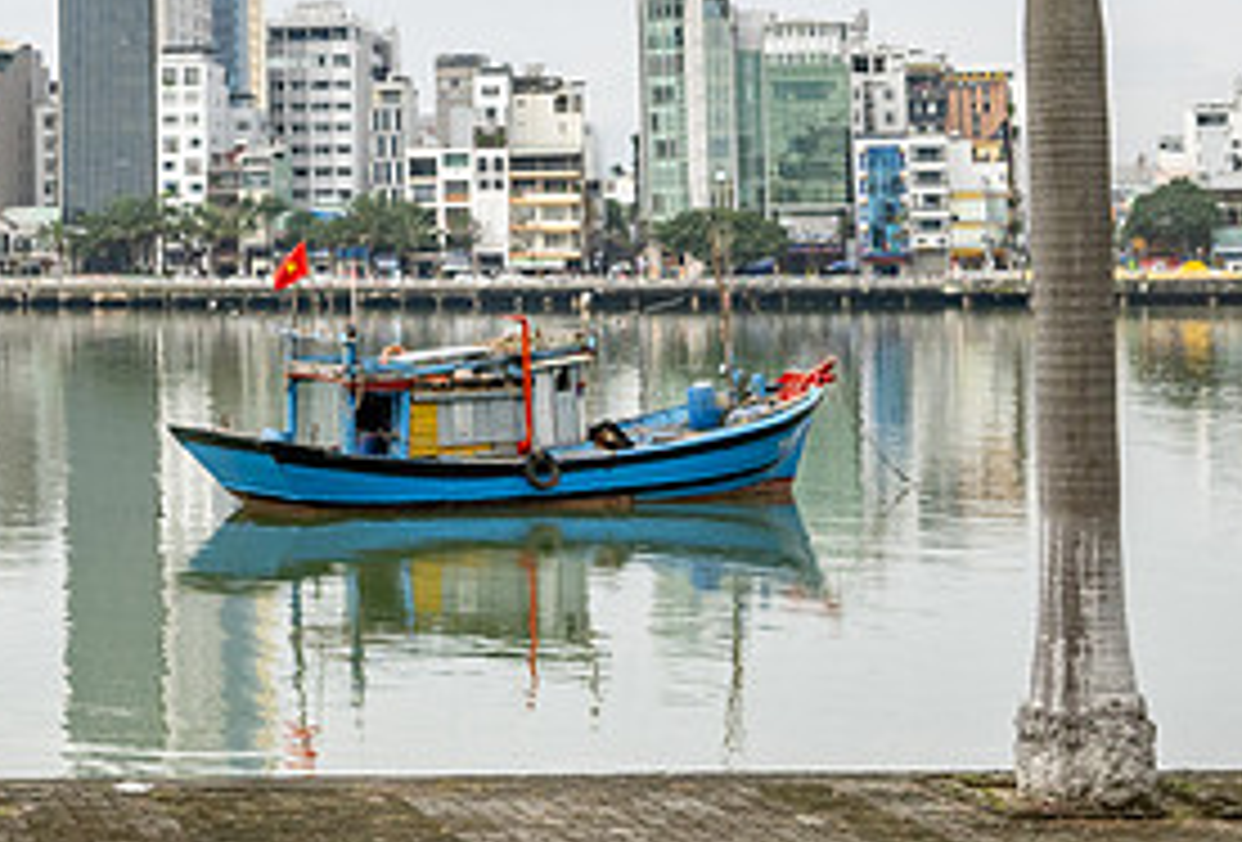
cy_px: -8
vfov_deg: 13.8
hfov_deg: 19.3
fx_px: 3432
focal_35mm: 99
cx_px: -251
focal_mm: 24
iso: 250
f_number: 4.5
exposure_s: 1/1000
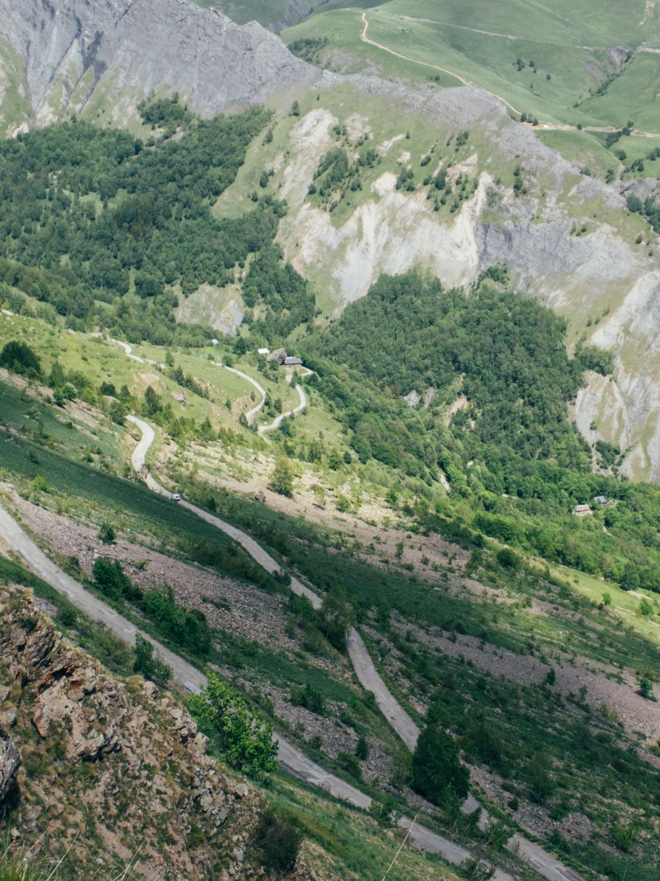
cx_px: 351
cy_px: 493
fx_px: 1450
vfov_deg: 33.8
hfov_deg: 25.6
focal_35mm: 57
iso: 125
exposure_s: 1/100
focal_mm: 8.4
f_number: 13
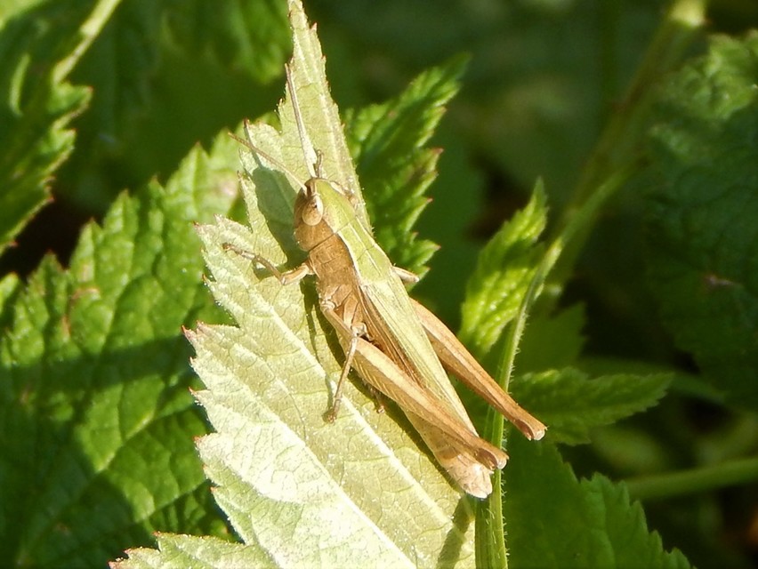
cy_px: 284
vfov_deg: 10.5
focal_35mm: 141
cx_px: 379
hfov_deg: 14.0
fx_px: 3089
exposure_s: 1/320
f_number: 4.9
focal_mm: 25.3
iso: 125
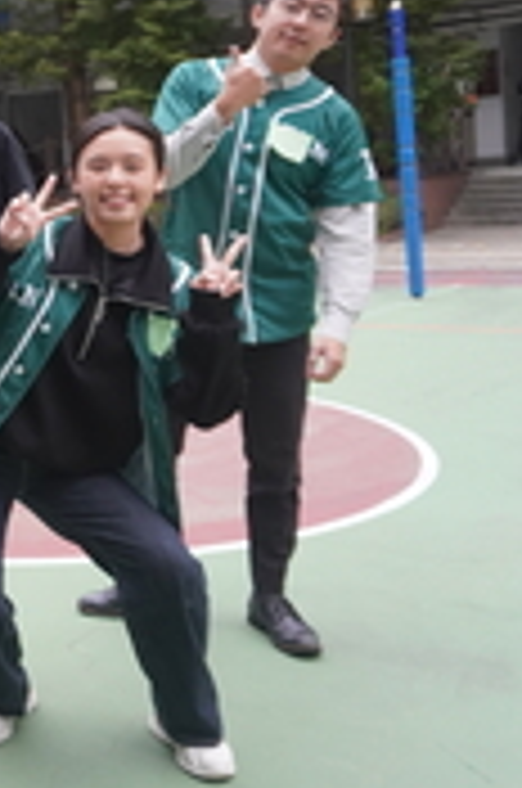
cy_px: 232
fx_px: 1201
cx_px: -288
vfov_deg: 35.8
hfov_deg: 20.5
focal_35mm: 55
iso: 1000
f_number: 4
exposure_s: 1/160
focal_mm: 16
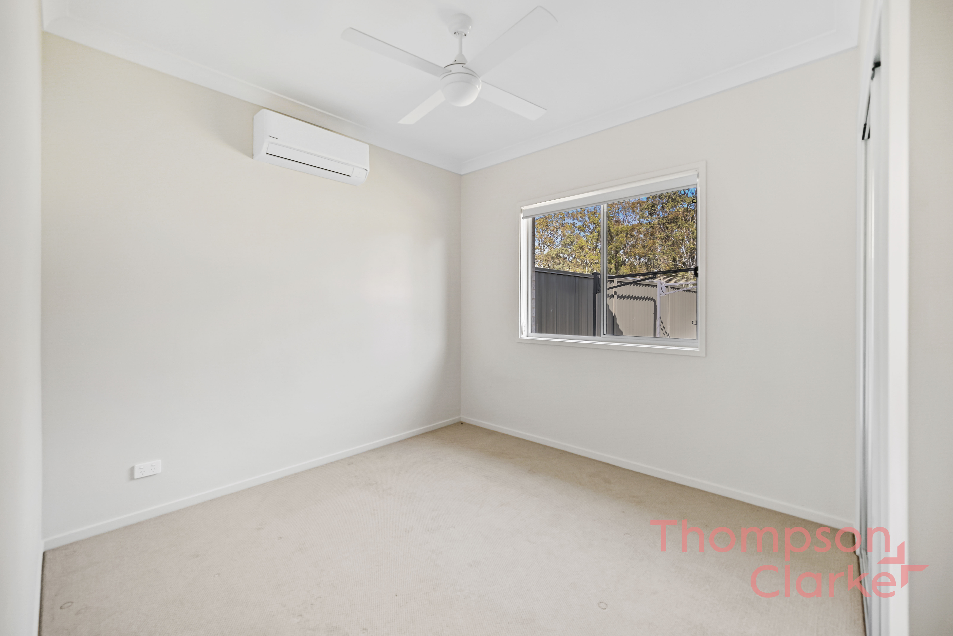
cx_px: 476
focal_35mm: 14
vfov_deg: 81.3
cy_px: 318
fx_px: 371
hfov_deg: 104.2
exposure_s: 1/6
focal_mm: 14
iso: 100
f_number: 4
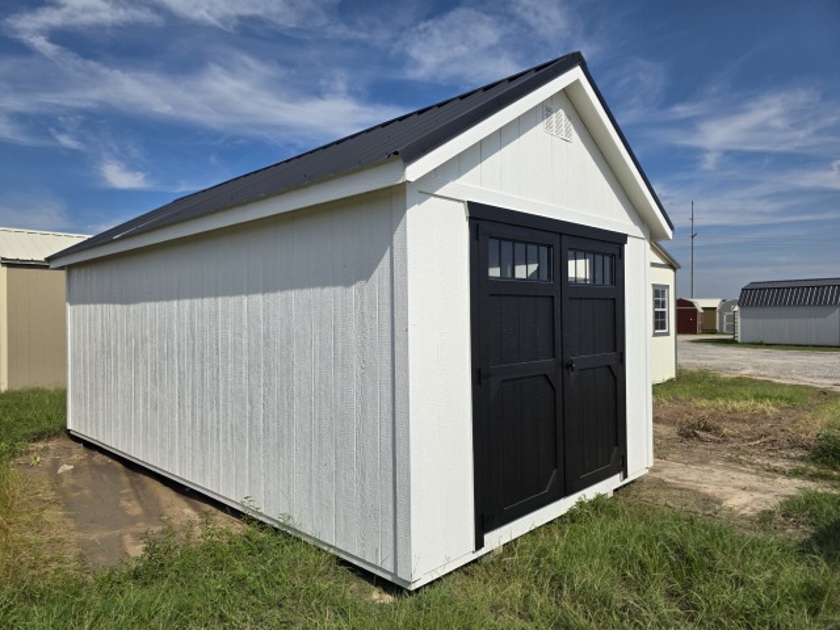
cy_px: 315
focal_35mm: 23
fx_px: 558
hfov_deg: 73.9
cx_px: 420
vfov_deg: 58.9
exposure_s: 1/7944
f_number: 1.7
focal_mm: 6.3
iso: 64
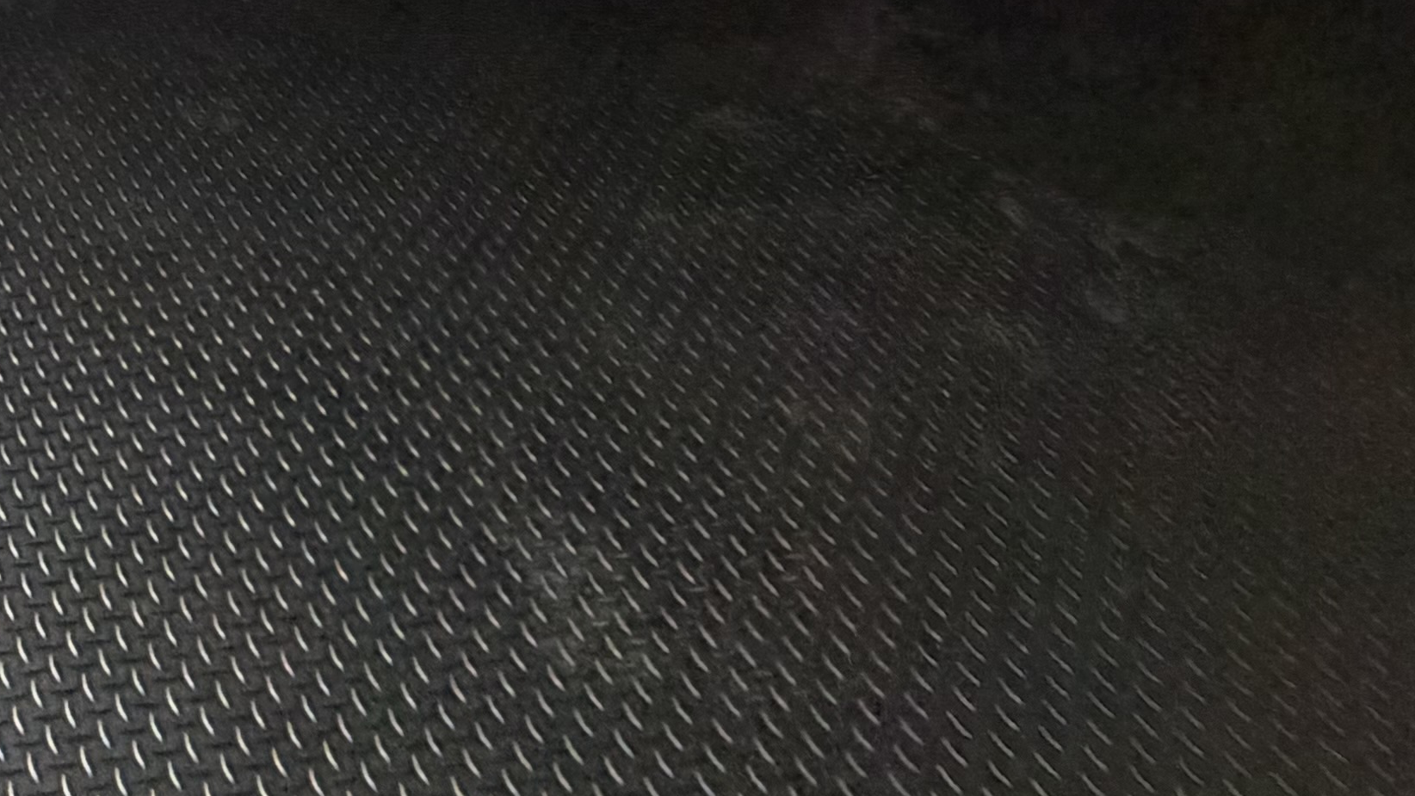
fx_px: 1989
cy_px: -546
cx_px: -226
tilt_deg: -15.0
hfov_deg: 33.0
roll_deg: -0.4
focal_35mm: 53
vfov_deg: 18.7
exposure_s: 1/121
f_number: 2.2
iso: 320
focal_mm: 2.22
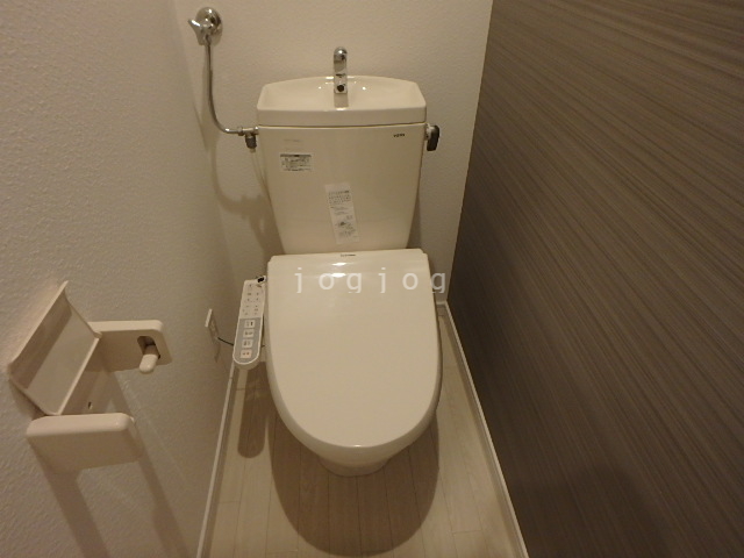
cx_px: 372
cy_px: 279
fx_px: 451
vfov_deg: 63.4
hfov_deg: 79.0
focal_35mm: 21
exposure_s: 1/30
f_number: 3.5
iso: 320
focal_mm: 3.7
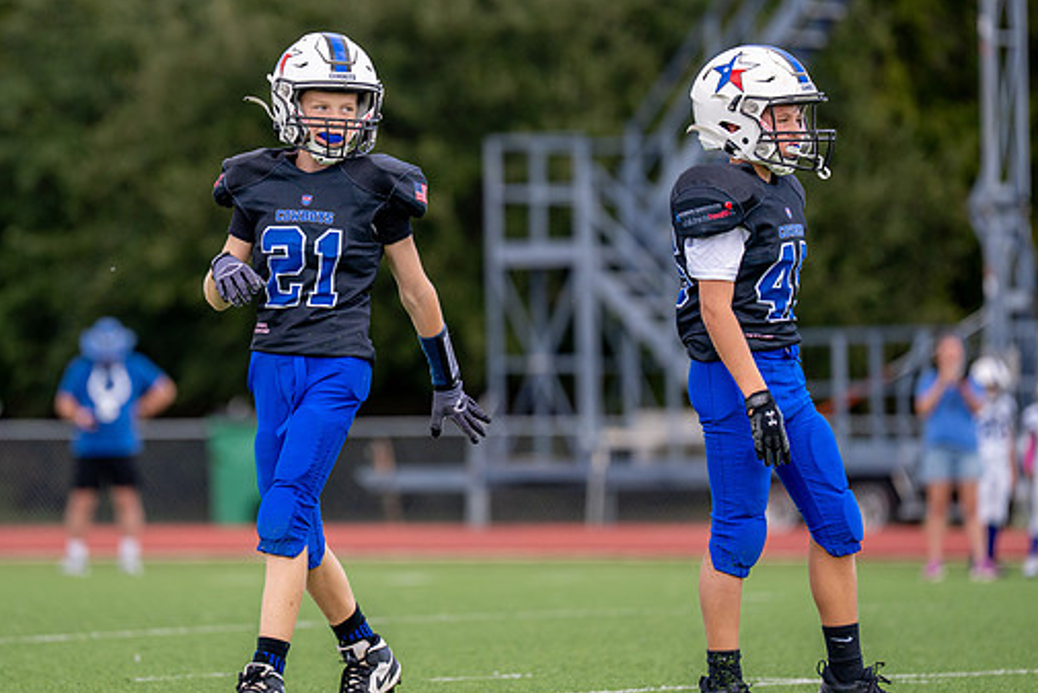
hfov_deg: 7.1
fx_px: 8335
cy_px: 283
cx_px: 340
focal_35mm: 289
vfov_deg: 4.8
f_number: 2.8
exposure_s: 1/3200
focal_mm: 200
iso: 400
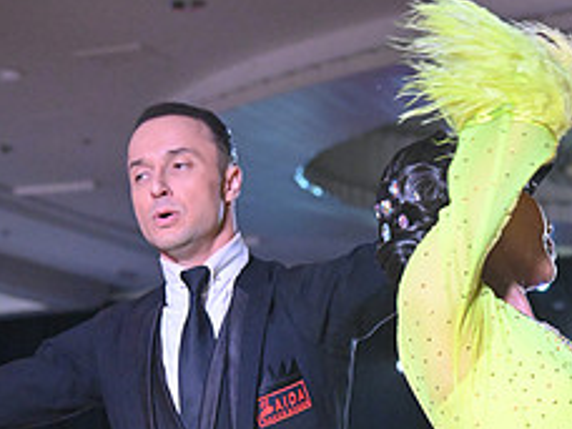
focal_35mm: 191
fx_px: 3156
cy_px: 680
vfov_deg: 7.6
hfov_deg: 10.3
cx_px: 378
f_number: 5.6
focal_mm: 78
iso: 6400
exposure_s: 1/400
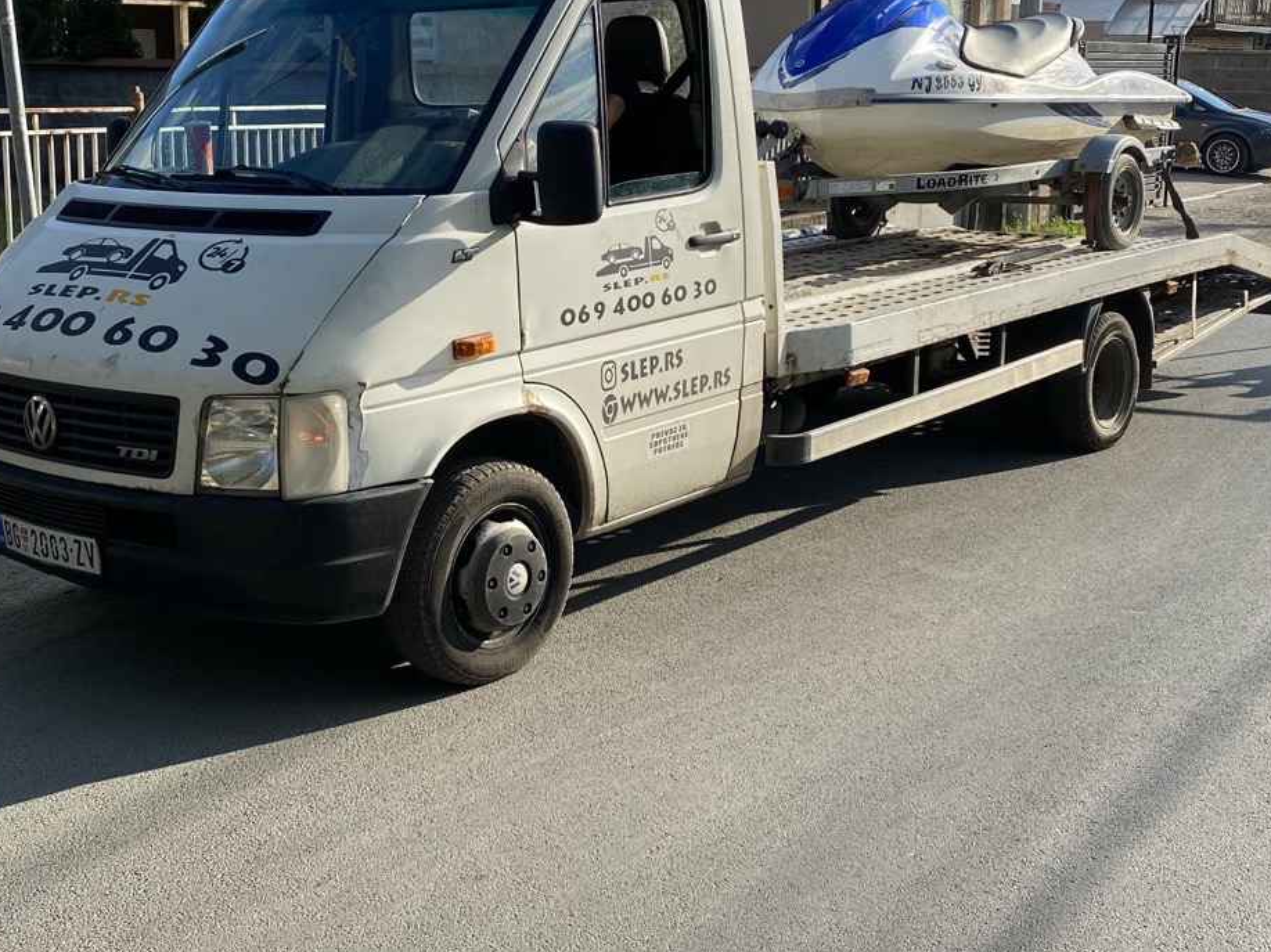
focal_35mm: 34
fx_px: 1248
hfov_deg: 53.9
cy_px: 396
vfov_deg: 41.6
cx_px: 590
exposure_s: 1/1464
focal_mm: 4.25
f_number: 1.8
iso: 32
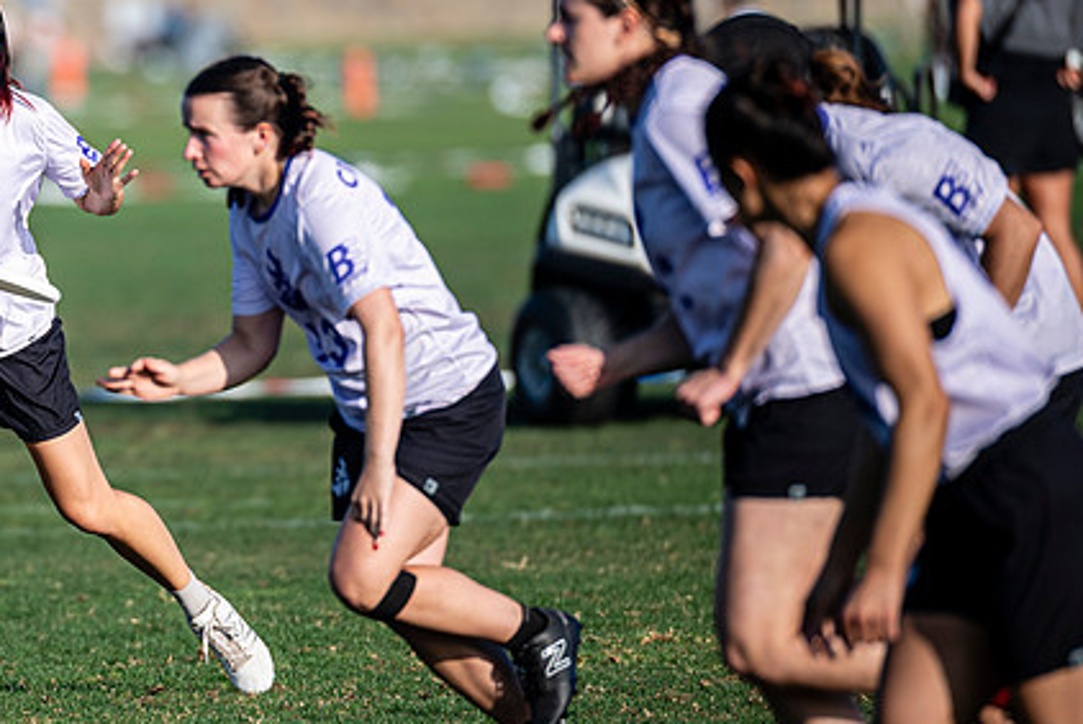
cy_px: 205
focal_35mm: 606
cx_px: 13
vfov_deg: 2.3
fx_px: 18242
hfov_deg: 3.4
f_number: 3.2
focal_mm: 300
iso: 100
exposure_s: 1/1600
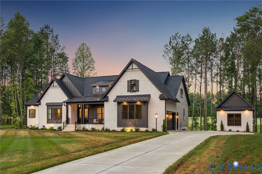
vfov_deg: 37.8
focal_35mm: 35
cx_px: 131
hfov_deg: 54.5
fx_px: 255
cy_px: 87
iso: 100
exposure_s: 1/5
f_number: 10
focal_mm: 35
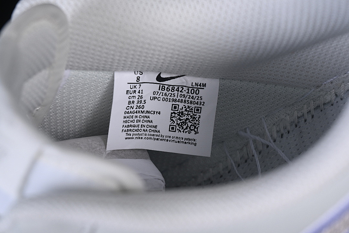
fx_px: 727
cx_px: 174
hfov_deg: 27.0
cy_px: 116
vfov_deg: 18.2
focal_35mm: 75
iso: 160
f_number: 7.1
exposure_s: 1/80
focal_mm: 50
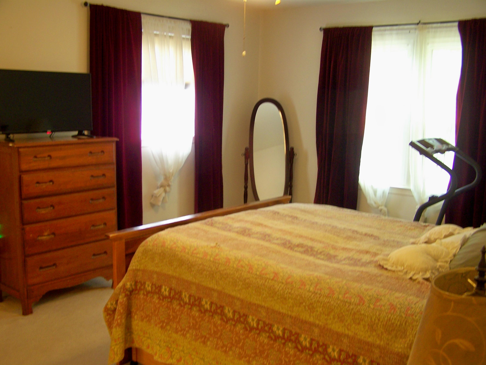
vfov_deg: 37.7
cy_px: 182
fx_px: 534
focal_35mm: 38
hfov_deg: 49.0
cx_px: 243
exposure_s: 1/2.5
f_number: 2.8
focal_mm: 6.3
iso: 64
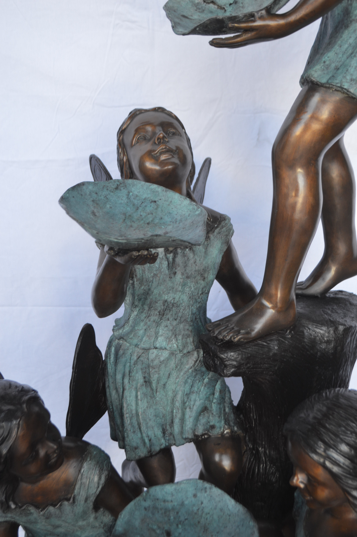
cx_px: 178
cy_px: 268
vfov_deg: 41.1
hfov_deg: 28.0
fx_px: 715
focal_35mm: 48
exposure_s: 1/100
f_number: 4.8
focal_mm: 32
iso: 400
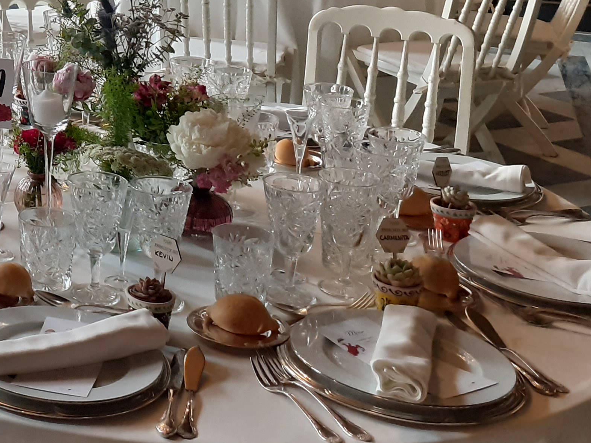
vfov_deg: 19.3
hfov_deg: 24.1
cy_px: -114
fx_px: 1212
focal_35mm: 71
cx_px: -172
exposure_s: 1/50
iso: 125
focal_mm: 3.6
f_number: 1.9
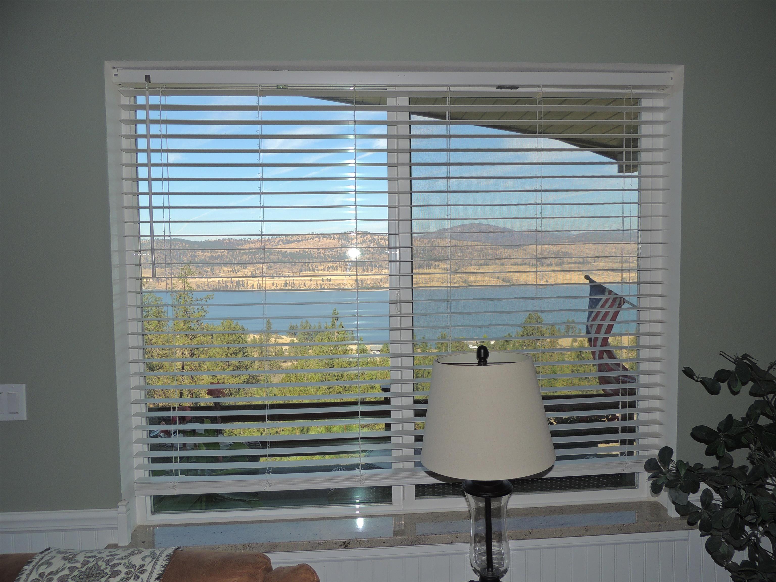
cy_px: 291
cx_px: 388
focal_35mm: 24
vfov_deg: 56.8
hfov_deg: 71.6
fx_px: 538
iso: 100
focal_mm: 4.3
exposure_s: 1/500
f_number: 3
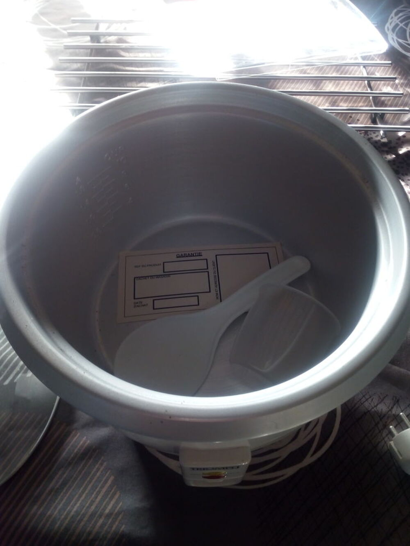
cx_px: 205
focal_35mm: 27
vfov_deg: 65.3
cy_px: 273
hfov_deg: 51.4
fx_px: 426
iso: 212
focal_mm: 3.5
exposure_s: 1/33.3
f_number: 2
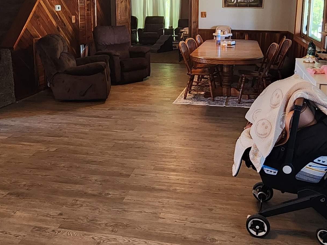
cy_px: 68
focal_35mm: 33
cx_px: 180
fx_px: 312
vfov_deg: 41.9
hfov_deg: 55.2
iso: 320
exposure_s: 1/60
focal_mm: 2.2
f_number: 2.2
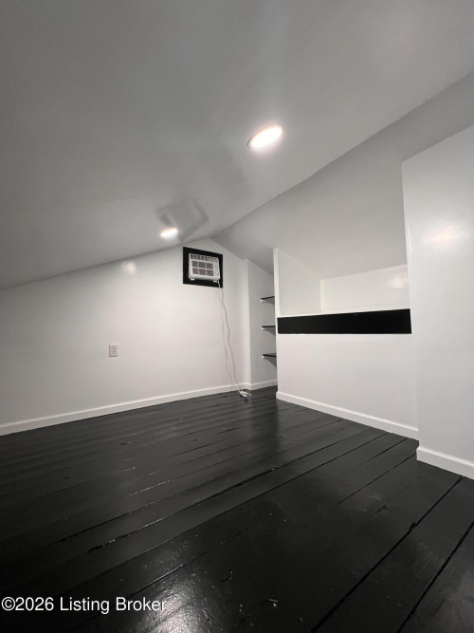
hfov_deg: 89.9
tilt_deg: +2.9
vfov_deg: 106.2
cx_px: 237
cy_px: 316
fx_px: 237
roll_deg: +1.7
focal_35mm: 13
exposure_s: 1/120
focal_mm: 1.57
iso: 250
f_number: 1.8
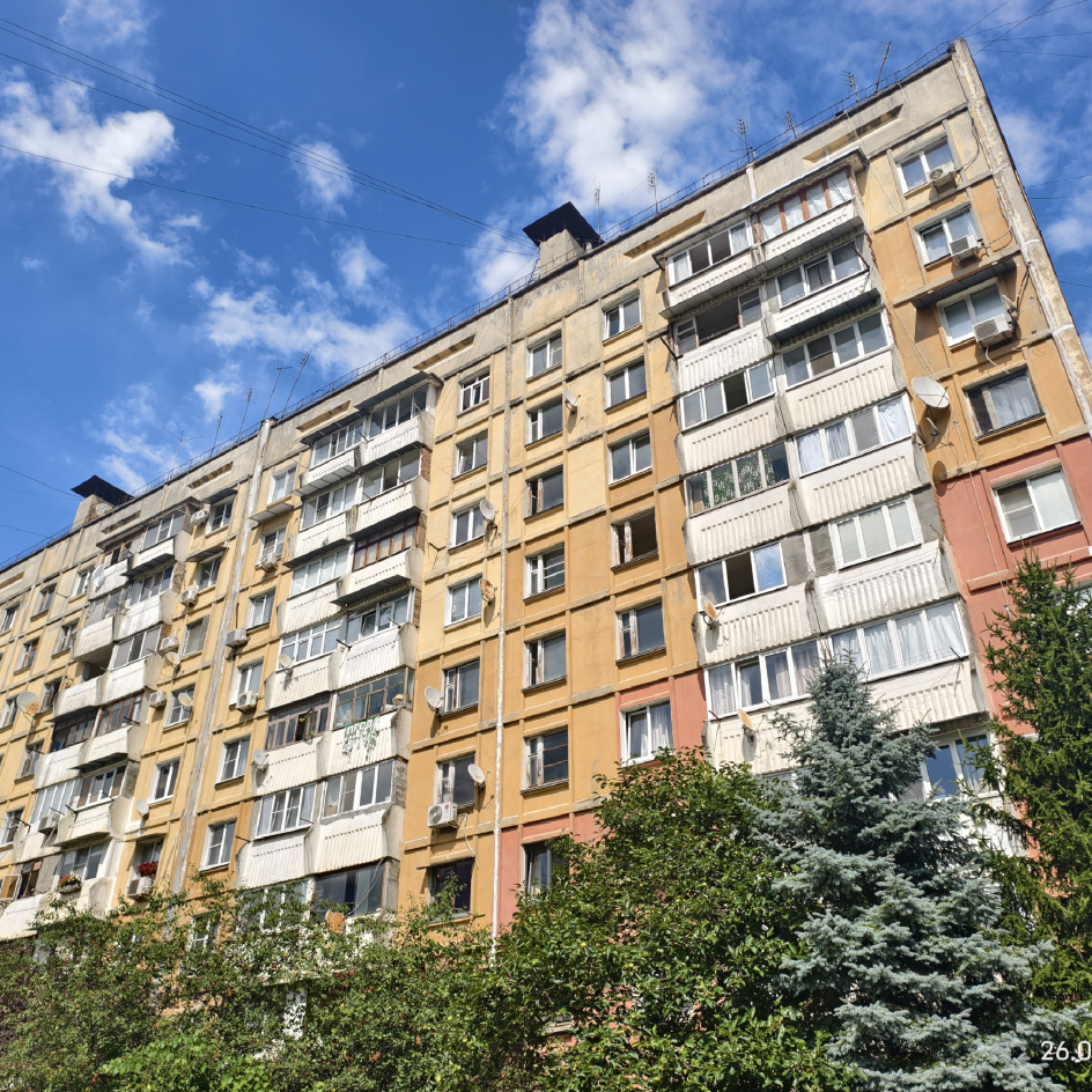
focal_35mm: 28
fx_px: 999
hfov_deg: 57.3
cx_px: 529
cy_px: 536
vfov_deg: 57.3
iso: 72
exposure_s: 1/4975
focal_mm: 6.54
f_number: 1.57
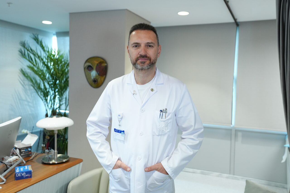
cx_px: 145
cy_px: 96
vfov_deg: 37.8
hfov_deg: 54.4
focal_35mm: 35
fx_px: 282
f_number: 2.8
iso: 1250
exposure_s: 1/320
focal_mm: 35
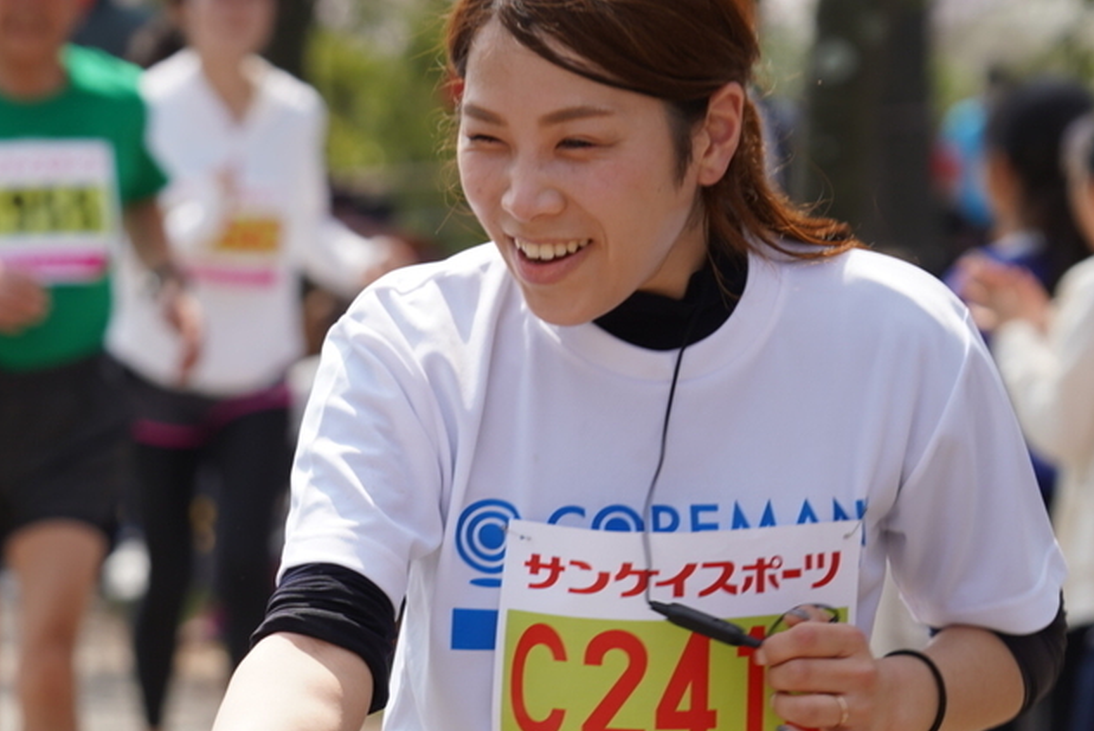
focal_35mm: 266
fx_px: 8087
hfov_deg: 7.7
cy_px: 407
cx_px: 232
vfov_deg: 5.2
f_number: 5.6
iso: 125
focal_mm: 140
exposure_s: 1/320
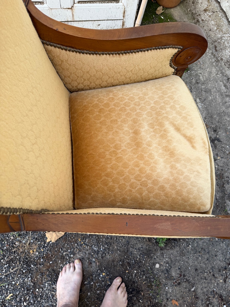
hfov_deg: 56.8
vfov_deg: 71.6
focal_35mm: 24
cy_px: 154
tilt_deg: -73.1
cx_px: 115
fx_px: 213
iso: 64
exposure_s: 1/121
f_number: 1.78
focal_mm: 6.76
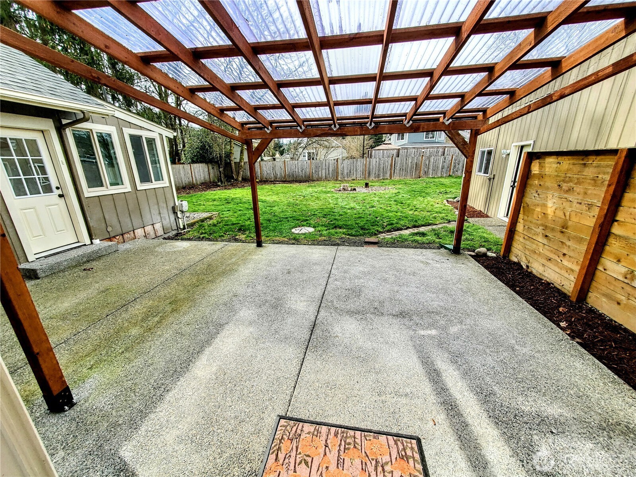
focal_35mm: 13
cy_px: 238
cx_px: 318
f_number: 2.2
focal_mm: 1.8
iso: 50
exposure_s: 1/365
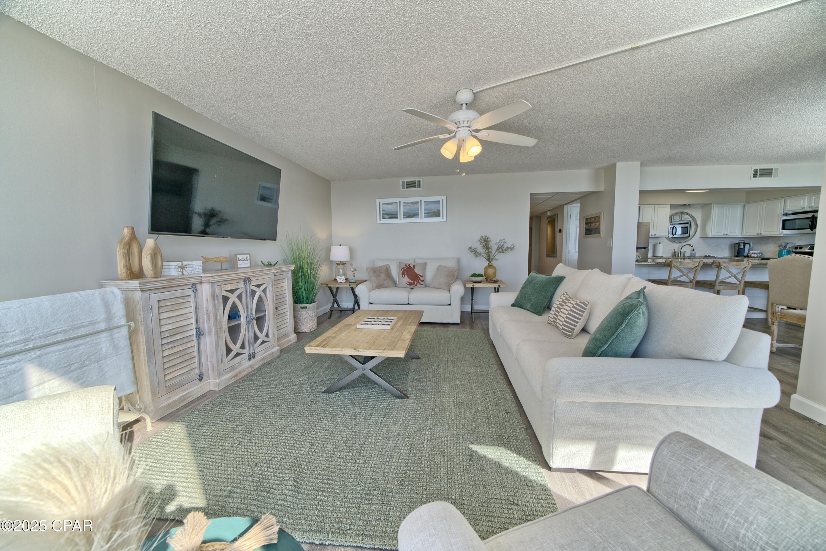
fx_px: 275
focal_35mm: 12
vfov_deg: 90.0
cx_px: 413
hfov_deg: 112.6
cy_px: 276
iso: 500
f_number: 8
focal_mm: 12
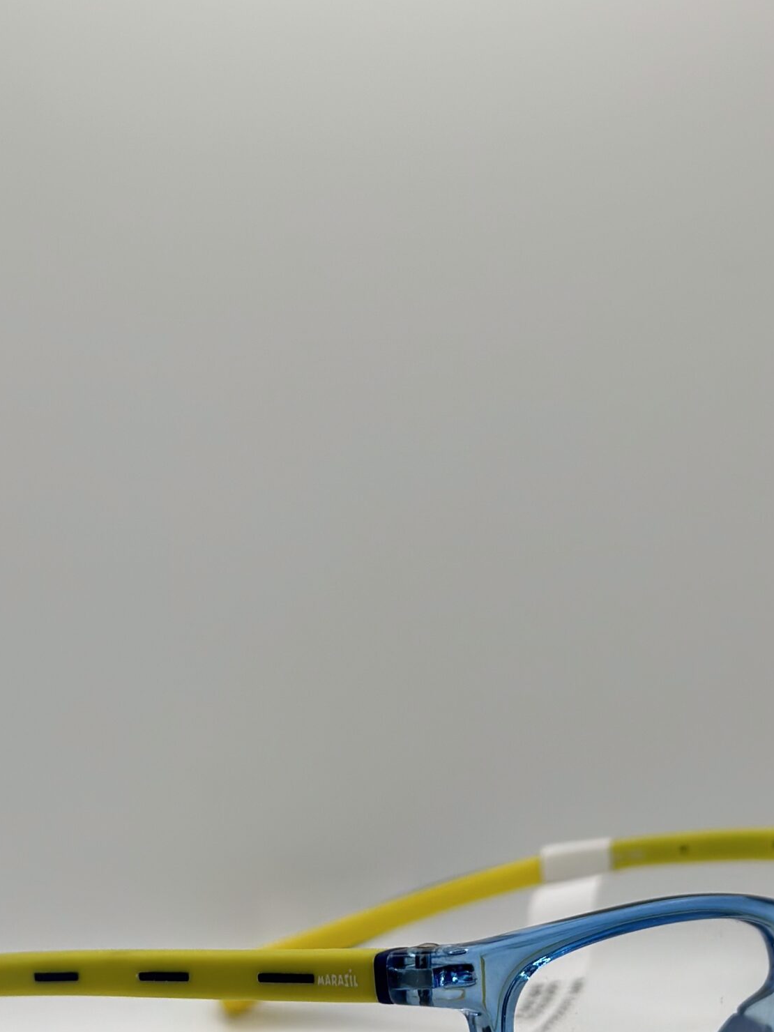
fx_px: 2474
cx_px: 408
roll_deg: +0.6
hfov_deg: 17.8
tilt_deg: -8.5
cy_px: 757
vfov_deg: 23.4
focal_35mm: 83
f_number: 1.78
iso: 80
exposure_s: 1/962
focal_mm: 6.86
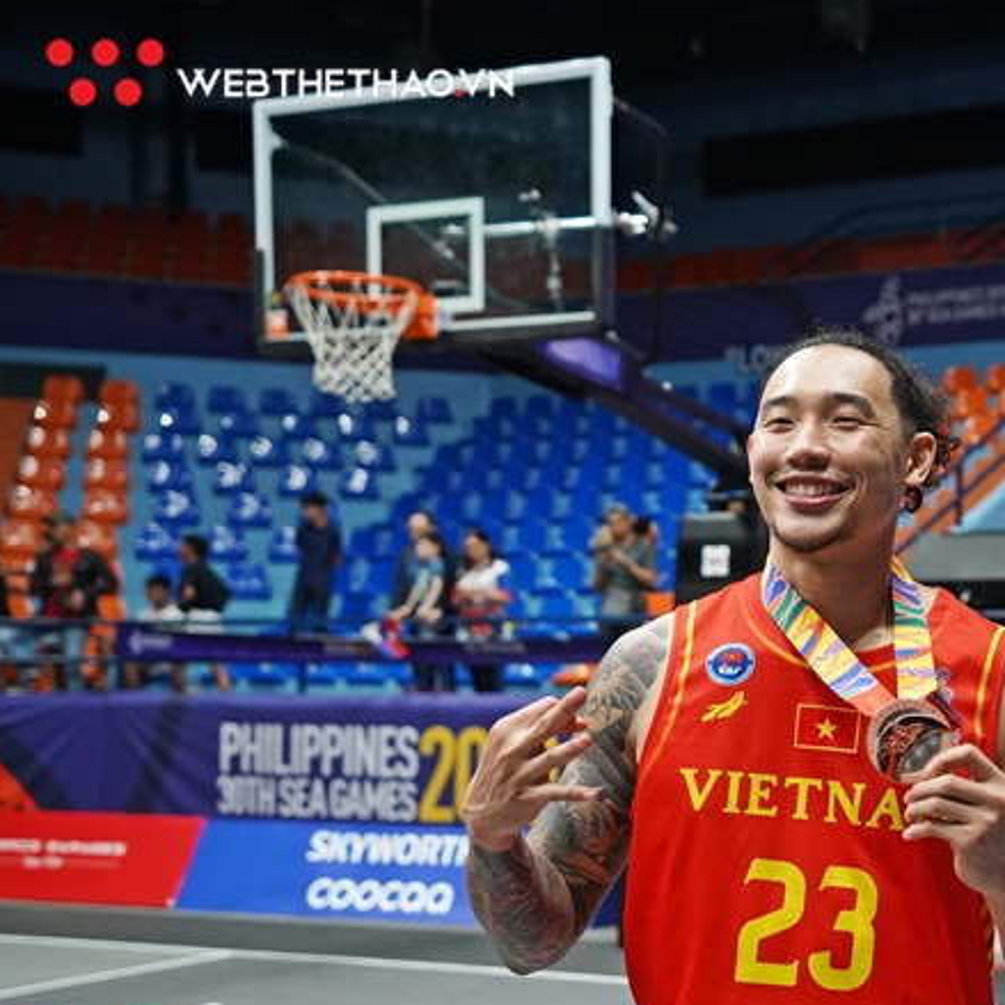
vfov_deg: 28.0
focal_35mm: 61
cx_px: 1010
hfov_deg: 26.6
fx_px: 2004
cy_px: 664
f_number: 2.8
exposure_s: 1/800
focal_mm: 35
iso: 3200
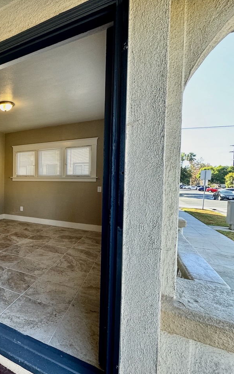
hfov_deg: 49.3
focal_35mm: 20
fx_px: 204
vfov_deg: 85.1
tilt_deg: -2.3
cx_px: 2
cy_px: 187
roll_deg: -1.0
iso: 125
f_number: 2.2
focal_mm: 2.22
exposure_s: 1/120
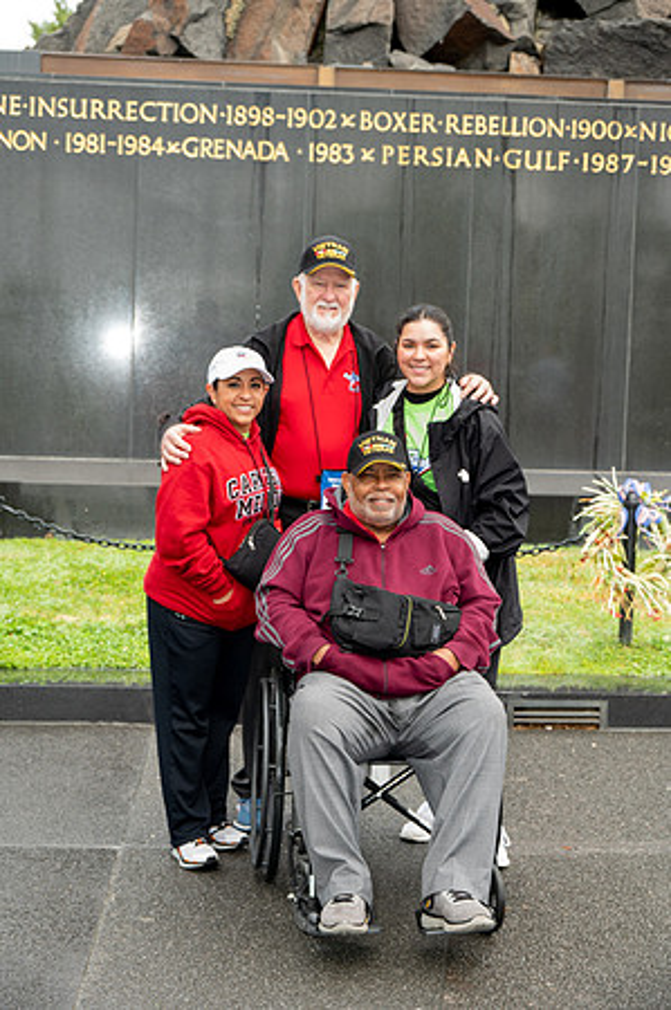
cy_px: 505
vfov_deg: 31.0
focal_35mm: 65
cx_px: 336
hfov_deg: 20.9
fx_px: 1821
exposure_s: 1/100
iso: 800
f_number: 6.3
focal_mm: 65
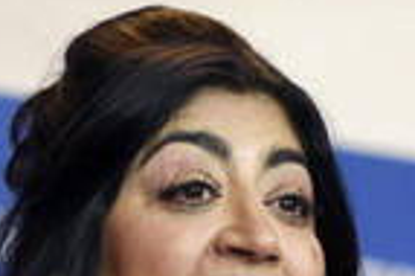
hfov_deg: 3.5
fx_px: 6823
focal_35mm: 593
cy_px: 349
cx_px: 376
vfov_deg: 2.3
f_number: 3.5
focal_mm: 125
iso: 800
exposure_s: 1/320
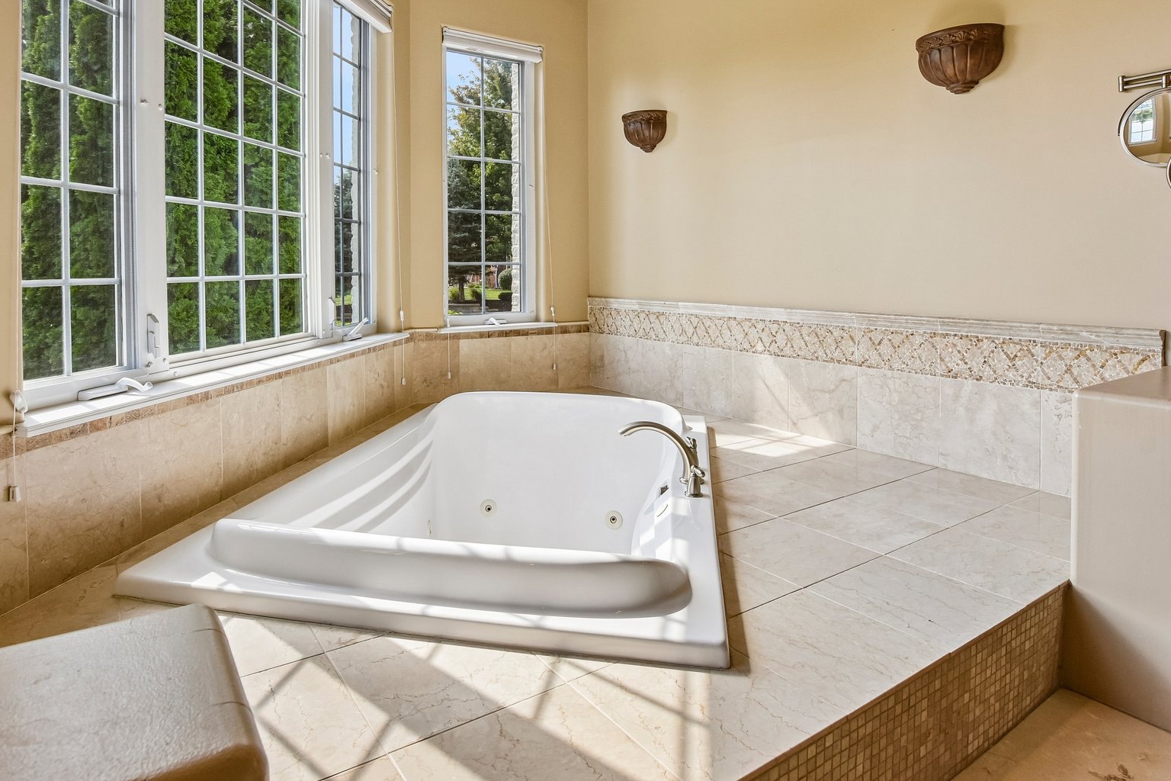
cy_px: 286
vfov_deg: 61.0
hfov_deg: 83.9
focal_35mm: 20
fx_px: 651
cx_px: 547
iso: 400
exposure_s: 1/800
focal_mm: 10
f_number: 8
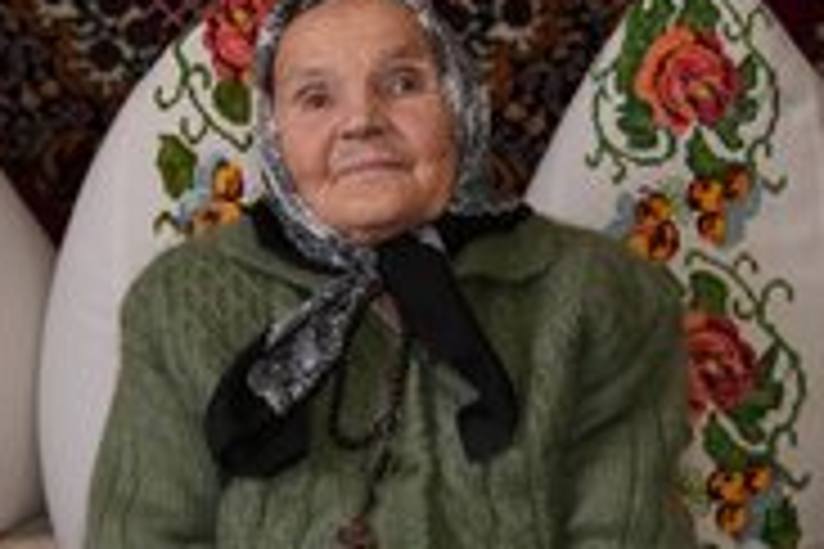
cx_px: 401
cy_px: 322
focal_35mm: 70
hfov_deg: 28.8
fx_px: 1602
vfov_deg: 19.4
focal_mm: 32
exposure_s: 1/100
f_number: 2.8
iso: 640
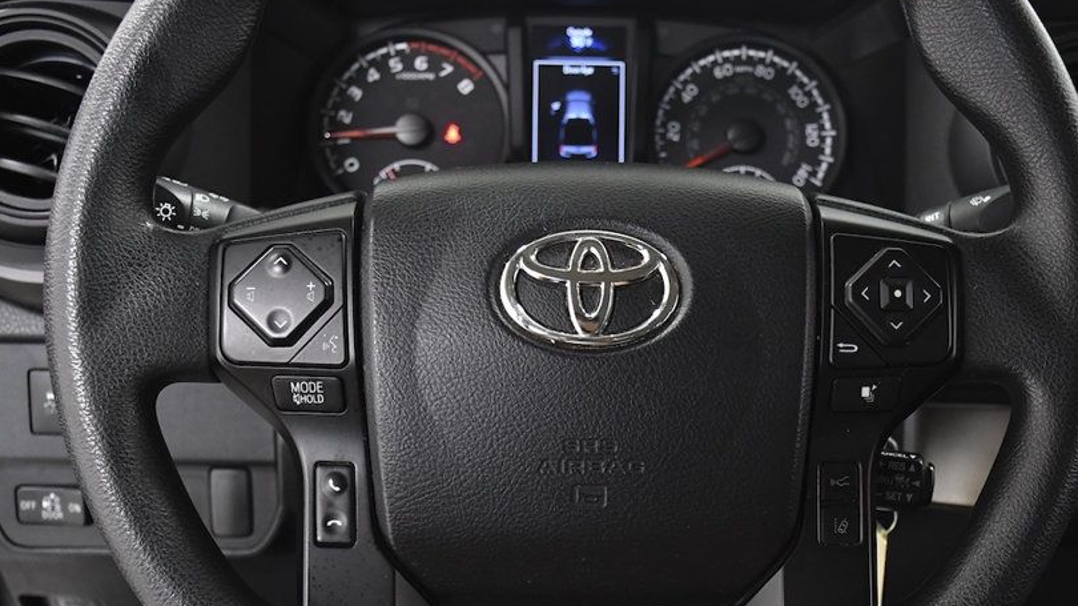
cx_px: 604
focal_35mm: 53
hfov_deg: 39.1
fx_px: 1514
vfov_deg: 22.5
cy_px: 416
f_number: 4.5
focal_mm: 27
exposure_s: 1/125
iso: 2500
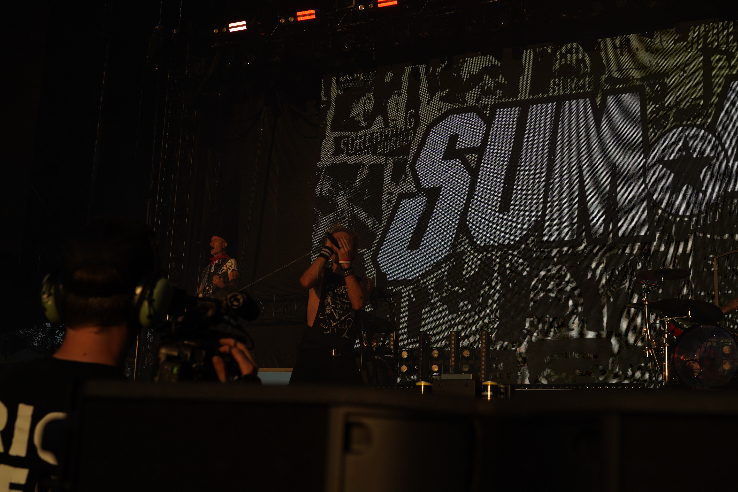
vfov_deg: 29.2
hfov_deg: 42.7
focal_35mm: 46
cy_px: 246
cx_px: 369
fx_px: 943
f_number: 8
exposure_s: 1/800
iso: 100
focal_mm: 46
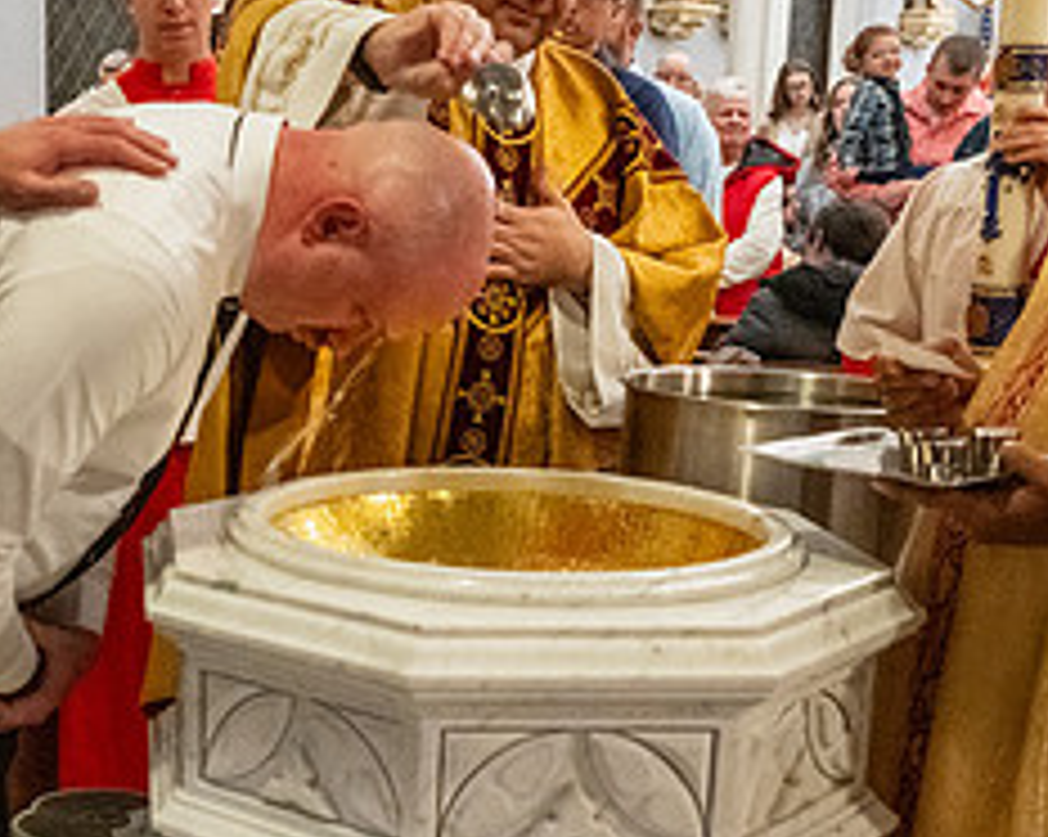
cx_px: 171
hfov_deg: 29.6
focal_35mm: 62
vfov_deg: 24.4
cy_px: 569
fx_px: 1921
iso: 5000
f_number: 4.5
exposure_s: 1/60
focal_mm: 26.5
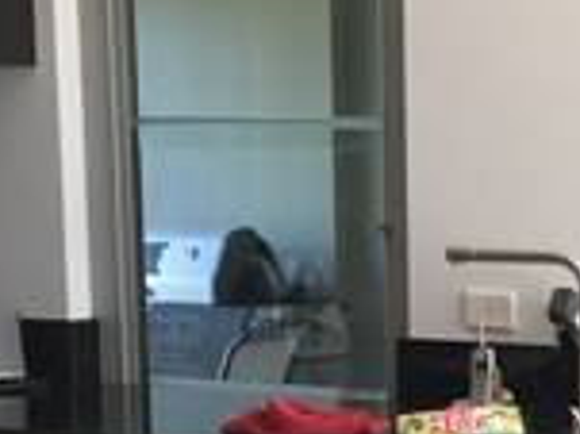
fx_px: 2143
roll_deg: -0.6
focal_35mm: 128
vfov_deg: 11.3
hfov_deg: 14.9
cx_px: 680
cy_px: 576
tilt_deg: -10.5
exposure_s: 1/33
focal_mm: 4.15
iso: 50
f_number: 2.2
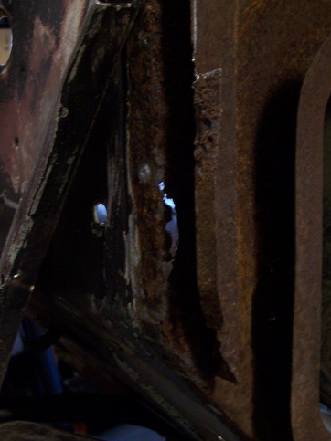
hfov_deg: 27.5
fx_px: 676
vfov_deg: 36.2
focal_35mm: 53
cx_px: 181
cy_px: 222
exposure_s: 1/8
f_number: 3.2
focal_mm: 8
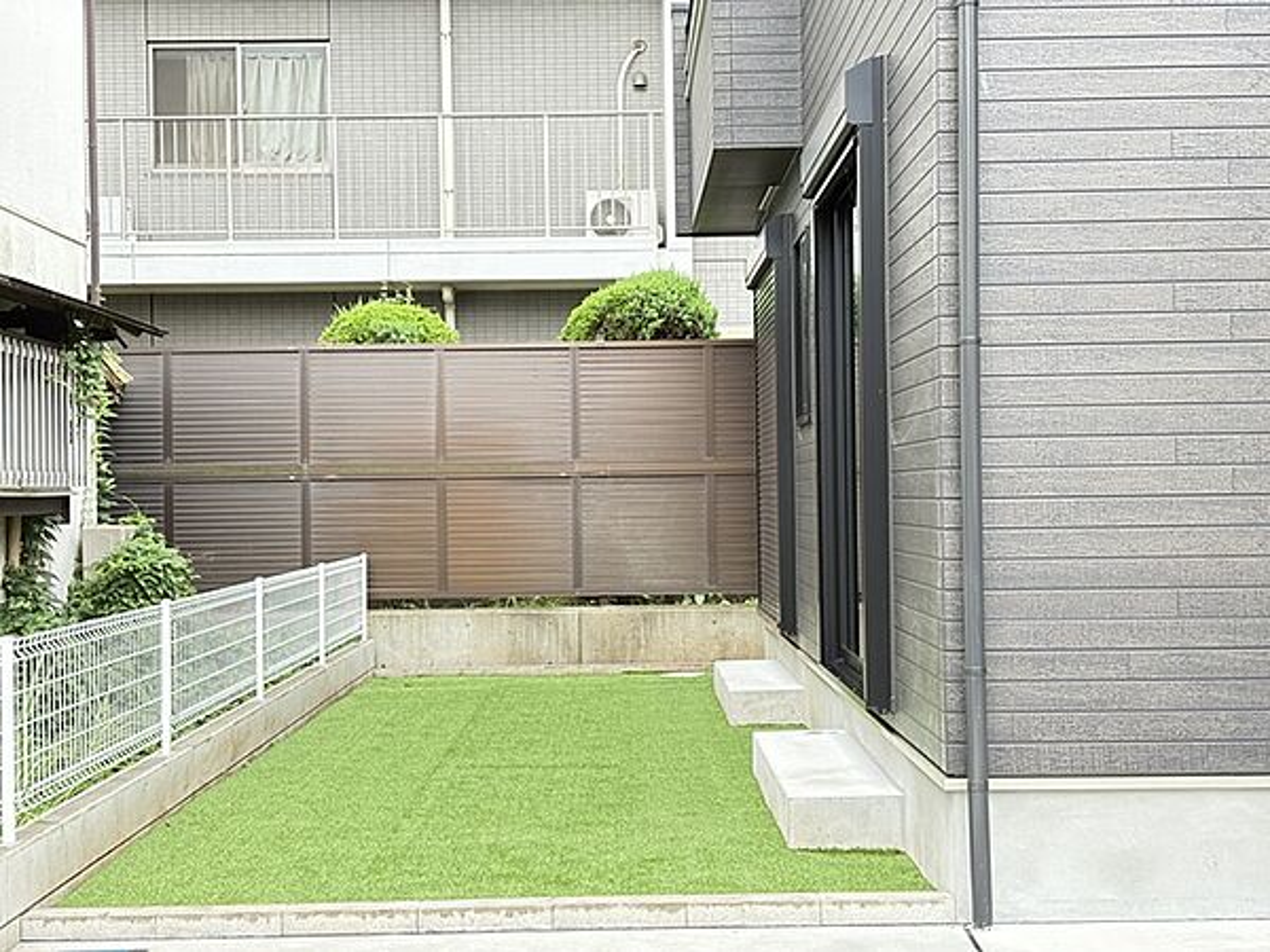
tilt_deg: +0.8
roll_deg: +1.2
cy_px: 476
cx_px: 635
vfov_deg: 28.0
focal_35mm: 52
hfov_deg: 36.8
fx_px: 1908
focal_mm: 5.96
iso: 80
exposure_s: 1/242
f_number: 1.6
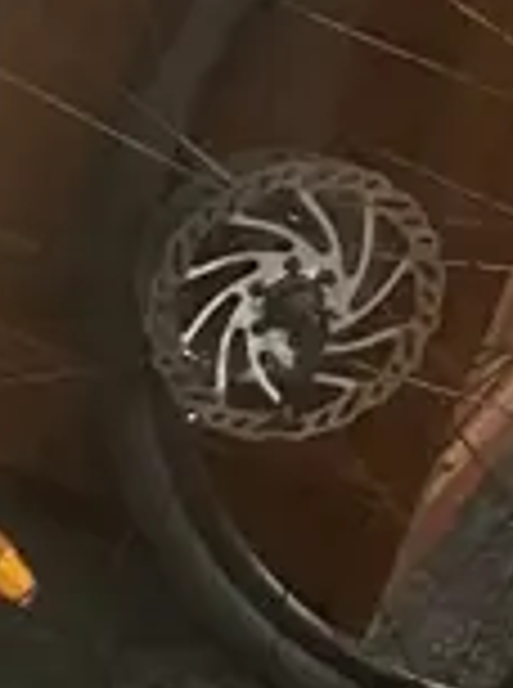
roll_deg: -2.9
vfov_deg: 10.3
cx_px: -1192
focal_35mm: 188
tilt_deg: -36.7
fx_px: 3730
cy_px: 980
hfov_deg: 6.8
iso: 200
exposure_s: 1/50
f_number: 1.8
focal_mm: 3.99
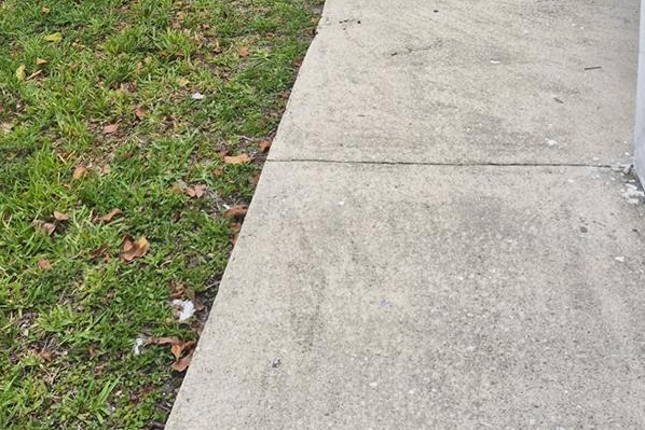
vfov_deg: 23.7
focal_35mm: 48
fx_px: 860
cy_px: -169
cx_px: 312
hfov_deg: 41.1
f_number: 1.8
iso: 80
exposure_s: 1/1080
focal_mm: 5.4
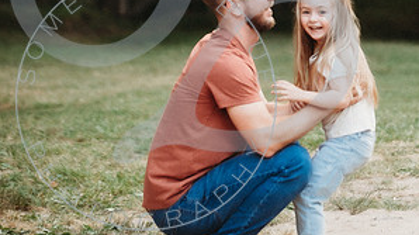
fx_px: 2686
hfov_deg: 8.9
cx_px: 417
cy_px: -7
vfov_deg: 5.0
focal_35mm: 242
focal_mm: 102
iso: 400
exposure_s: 1/200
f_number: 2.8
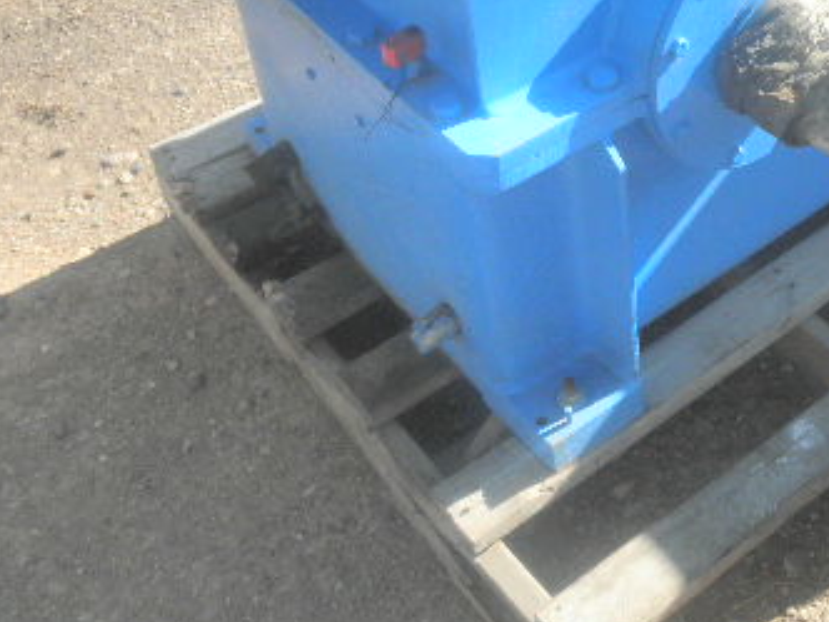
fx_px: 1293
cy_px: 37
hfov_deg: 33.8
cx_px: 734
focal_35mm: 54
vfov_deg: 26.0
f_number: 3
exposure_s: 1/400
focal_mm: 5
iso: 64
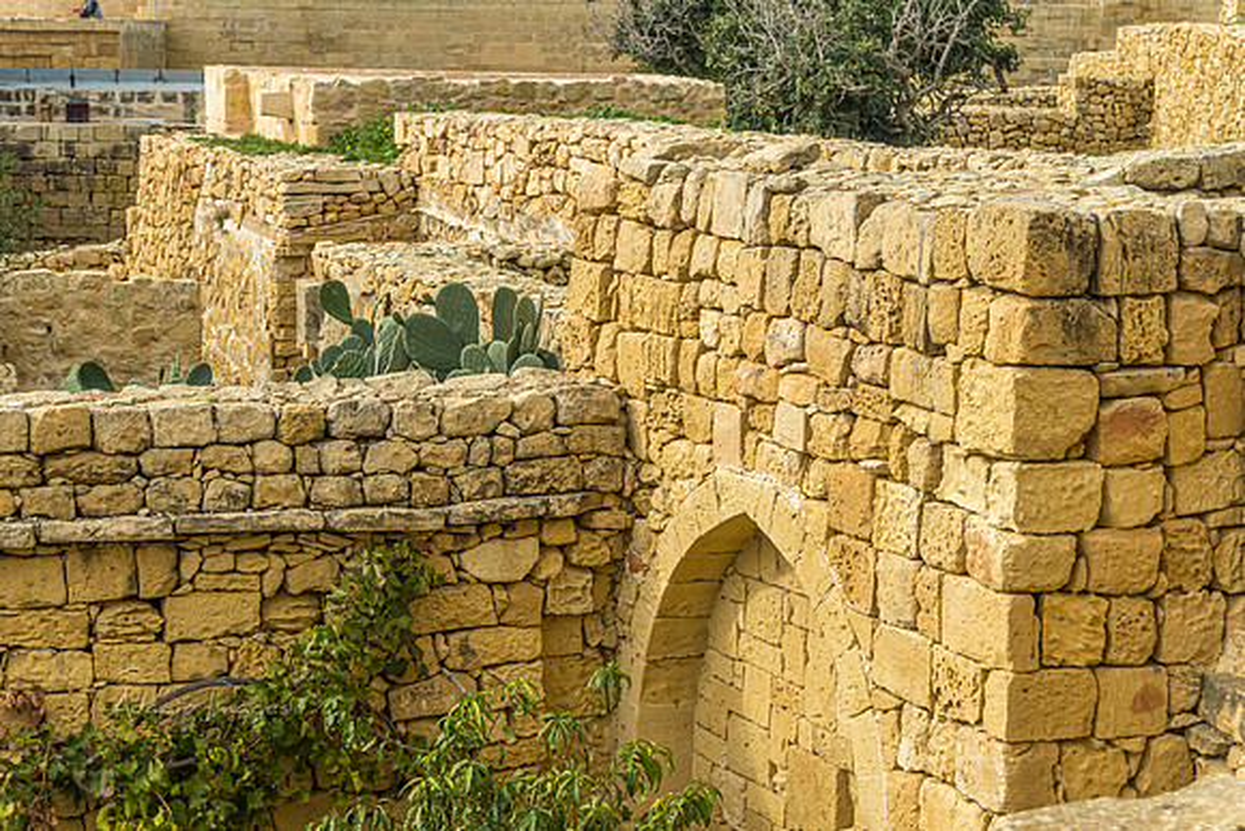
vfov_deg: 18.6
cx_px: 622
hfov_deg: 27.5
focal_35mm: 74
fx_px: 2542
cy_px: 416
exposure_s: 1/1000
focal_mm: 49
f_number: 5.6
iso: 400
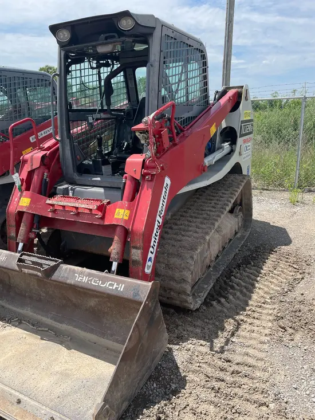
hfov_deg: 53.1
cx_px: 158
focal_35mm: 26
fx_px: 315
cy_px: 210
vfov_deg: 67.3
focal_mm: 4.2
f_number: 1.6
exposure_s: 1/2959
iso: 50
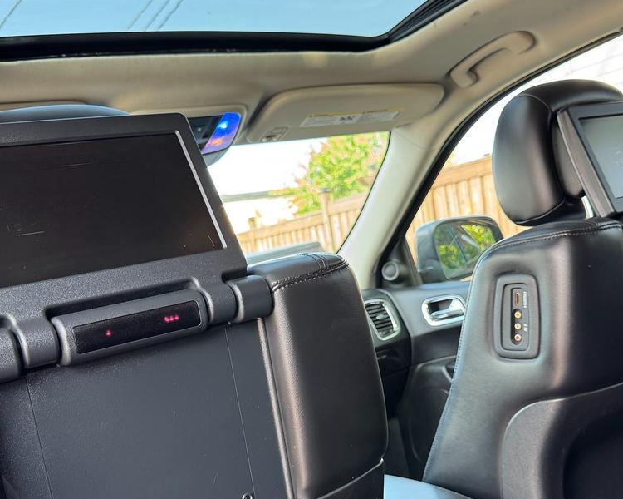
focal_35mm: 40
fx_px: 738
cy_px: 310
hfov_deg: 45.8
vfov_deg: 37.1
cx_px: 326
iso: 160
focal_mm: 6.76
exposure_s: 1/121
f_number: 1.78
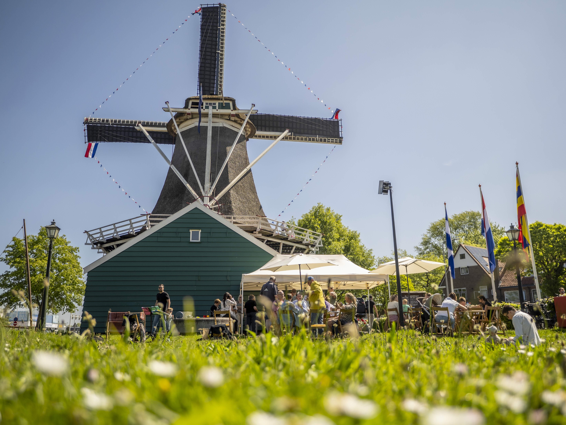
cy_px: 212
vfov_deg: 46.8
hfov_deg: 59.9
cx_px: 283
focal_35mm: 30
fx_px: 491
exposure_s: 1/3200
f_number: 1.7
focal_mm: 15
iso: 100
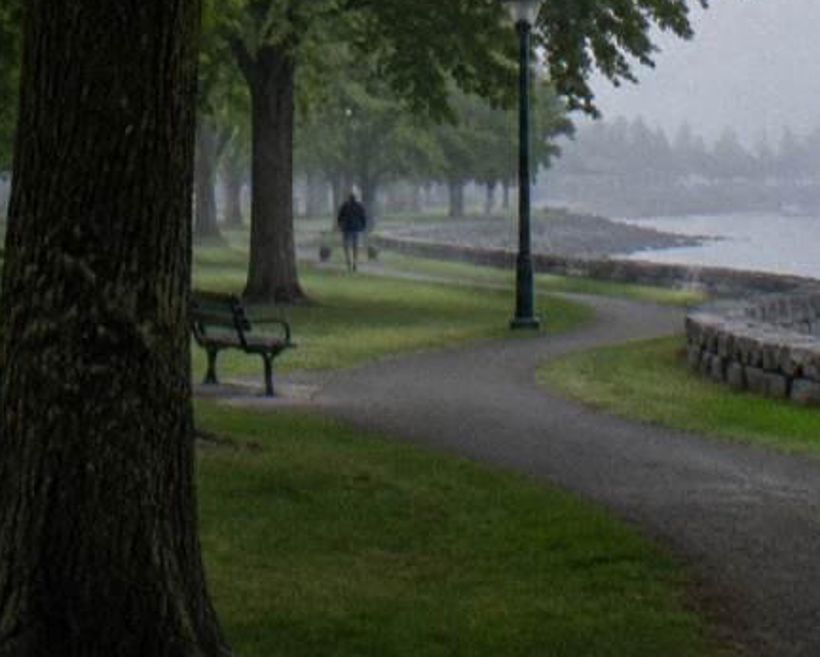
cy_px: 211
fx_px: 3691
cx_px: 847
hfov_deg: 12.5
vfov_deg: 10.2
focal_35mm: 152
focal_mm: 70
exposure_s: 1/200
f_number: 11
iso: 320
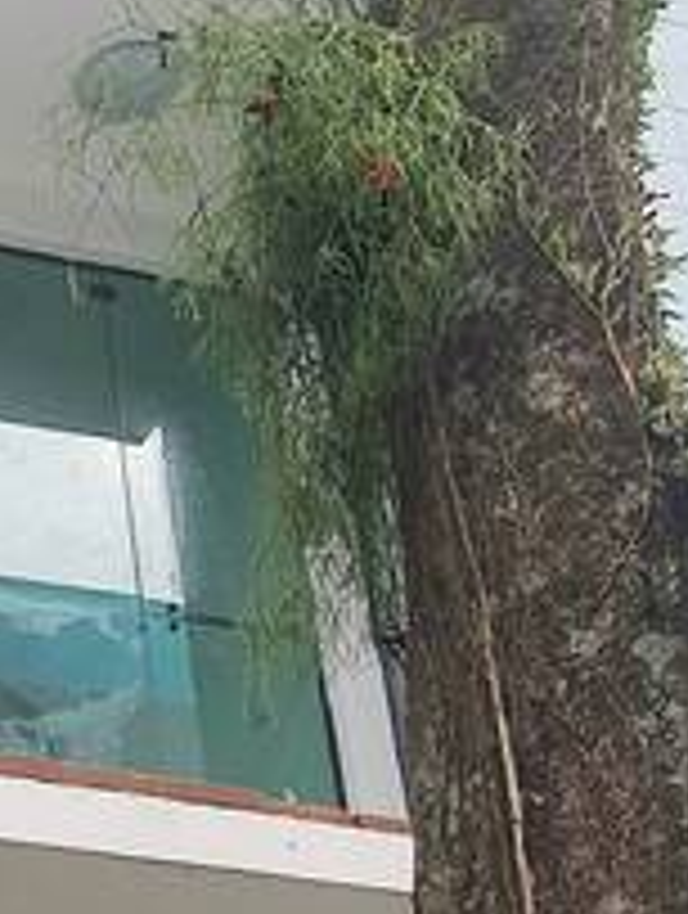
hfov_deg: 18.8
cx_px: -346
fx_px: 1823
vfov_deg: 27.0
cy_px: 842
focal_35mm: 69
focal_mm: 1.8
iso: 50
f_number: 2.2
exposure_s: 1/120
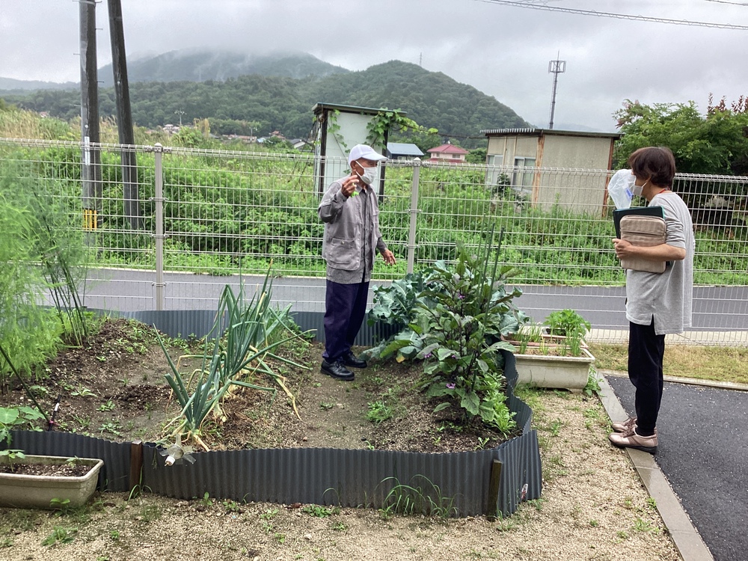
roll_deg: -2.7
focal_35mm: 31
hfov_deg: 58.4
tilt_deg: -9.7
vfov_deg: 45.4
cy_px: 280
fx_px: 670
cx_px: 374
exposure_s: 1/254
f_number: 2.4
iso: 25
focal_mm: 3.3
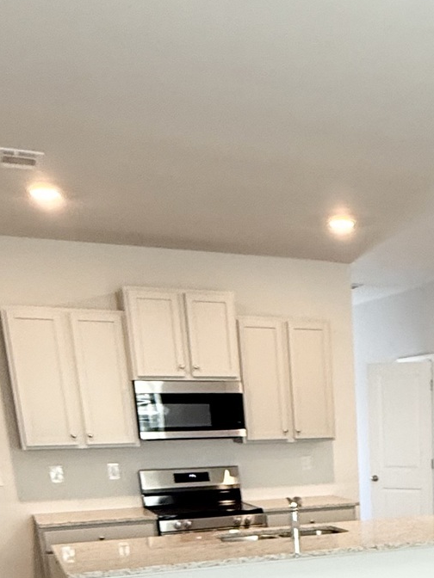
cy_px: 655
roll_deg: +1.3
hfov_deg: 28.3
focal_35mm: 48
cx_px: 440
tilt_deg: -13.5
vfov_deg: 33.8
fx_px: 802
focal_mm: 2.22
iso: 250
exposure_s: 1/60
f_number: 2.2
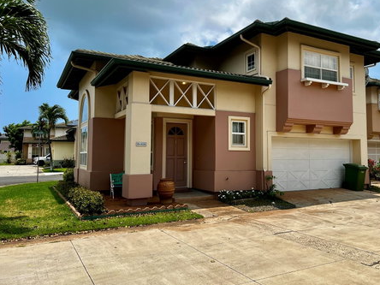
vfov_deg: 46.8
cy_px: 134
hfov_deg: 59.7
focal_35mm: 30
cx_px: 218
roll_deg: -0.2
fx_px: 329
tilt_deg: +4.5
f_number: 1.5
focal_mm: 5.7
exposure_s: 1/5587
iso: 50
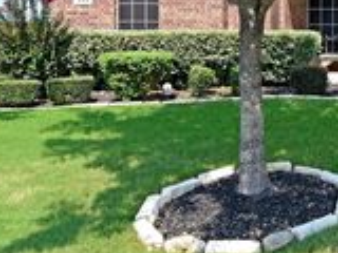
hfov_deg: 33.2
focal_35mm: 48
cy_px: 35
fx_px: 469
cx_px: 395
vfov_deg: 29.3
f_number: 8
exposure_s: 1/80
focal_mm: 16
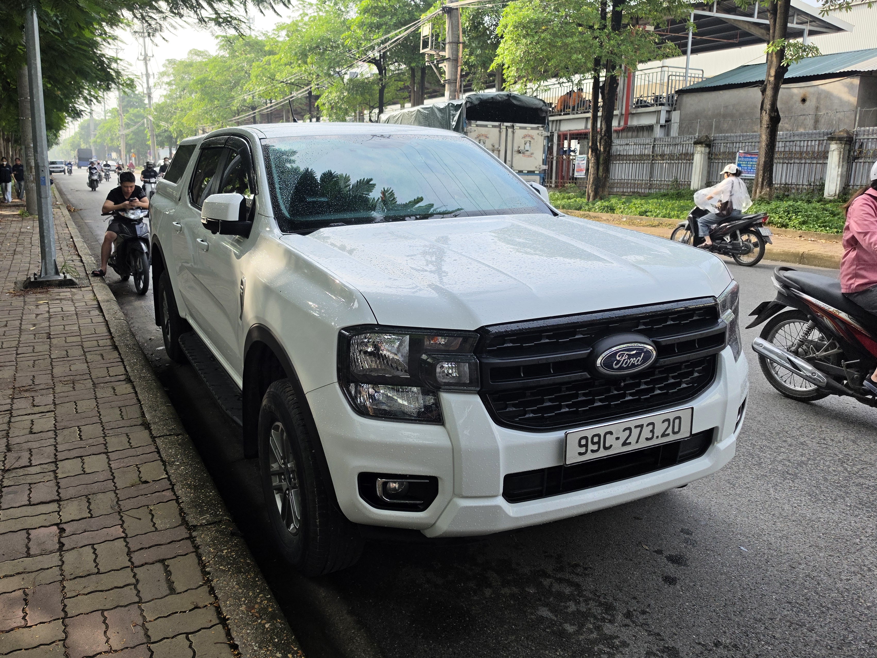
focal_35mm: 27
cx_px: 383
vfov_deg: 51.3
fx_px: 684
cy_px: 304
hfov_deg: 65.1
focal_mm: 6.5
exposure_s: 1/4887
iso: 64
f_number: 1.4
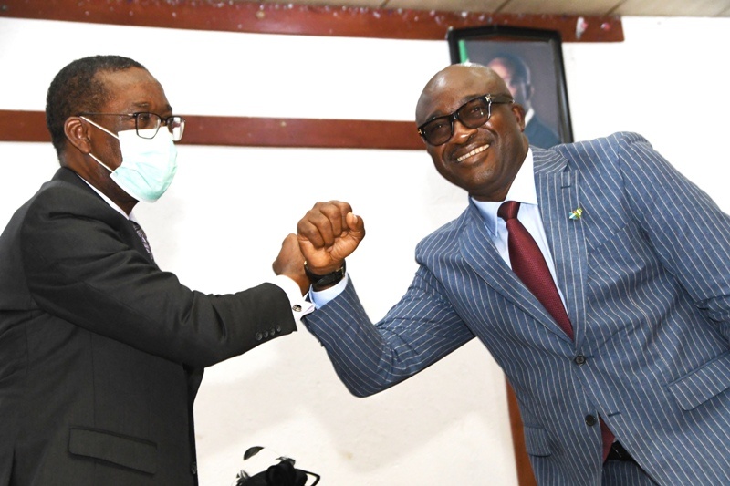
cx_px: 365
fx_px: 1703
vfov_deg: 16.3
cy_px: 243
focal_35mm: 84
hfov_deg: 24.2
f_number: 7.1
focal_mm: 56
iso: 4000
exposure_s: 1/100
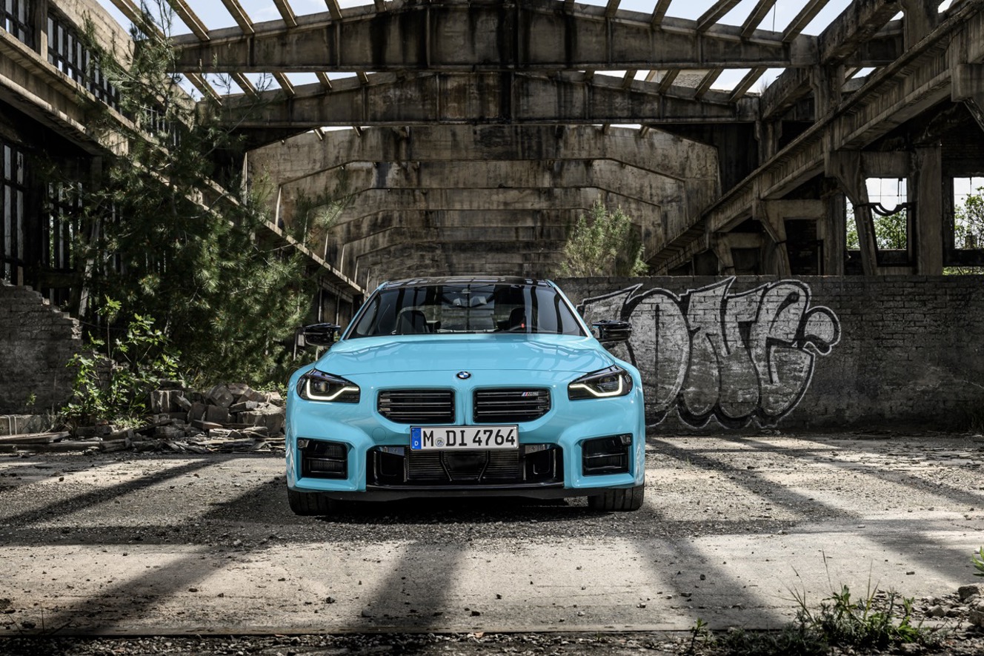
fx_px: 1257
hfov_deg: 42.7
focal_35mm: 46
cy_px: 328
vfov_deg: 29.2
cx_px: 492
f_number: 8
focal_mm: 46
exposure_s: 1/125
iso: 50
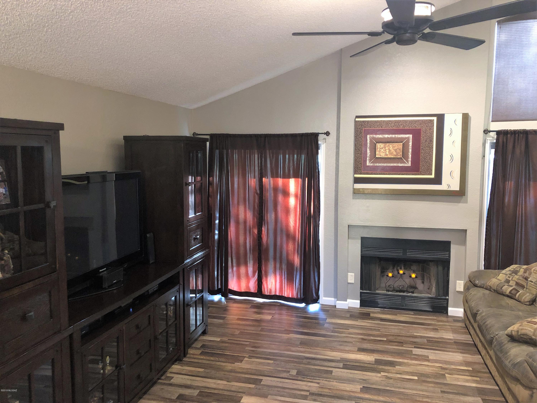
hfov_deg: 63.4
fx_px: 434
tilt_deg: -6.2
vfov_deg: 49.7
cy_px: 202
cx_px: 268
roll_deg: -0.1
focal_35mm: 28
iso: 100
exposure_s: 1/5
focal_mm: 4
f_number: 1.8
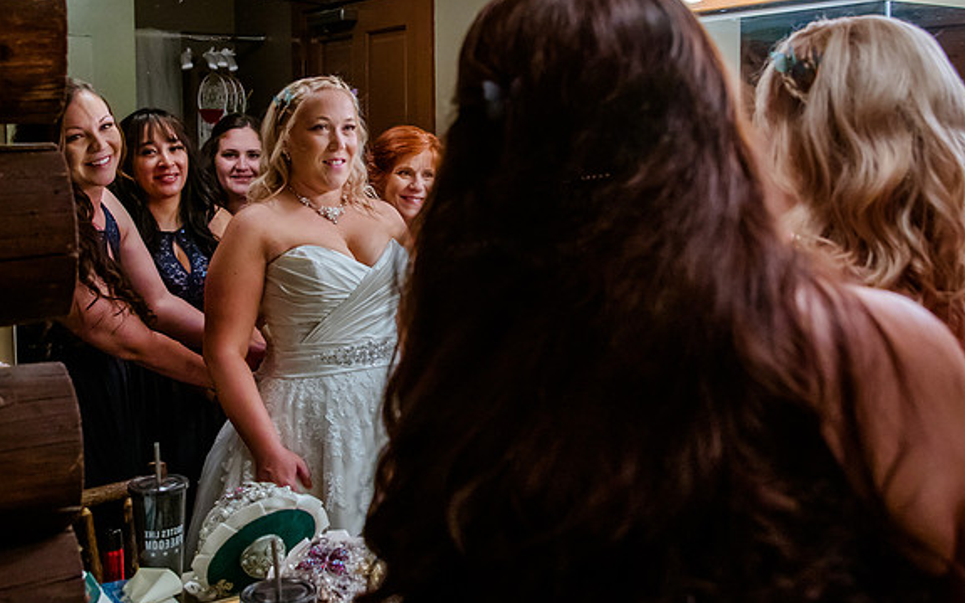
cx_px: 550
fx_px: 1105
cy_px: 194
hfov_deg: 47.1
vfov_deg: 30.3
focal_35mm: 42
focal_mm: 27
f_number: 4
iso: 2500
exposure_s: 1/250
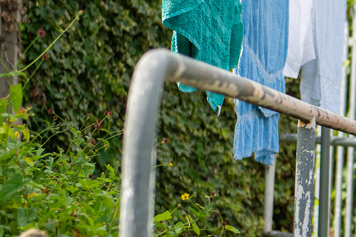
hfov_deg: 8.3
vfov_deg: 5.7
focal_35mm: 240
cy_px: 159
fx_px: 2373
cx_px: 601
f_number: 2.8
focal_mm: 66
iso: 500
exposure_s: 1/3200
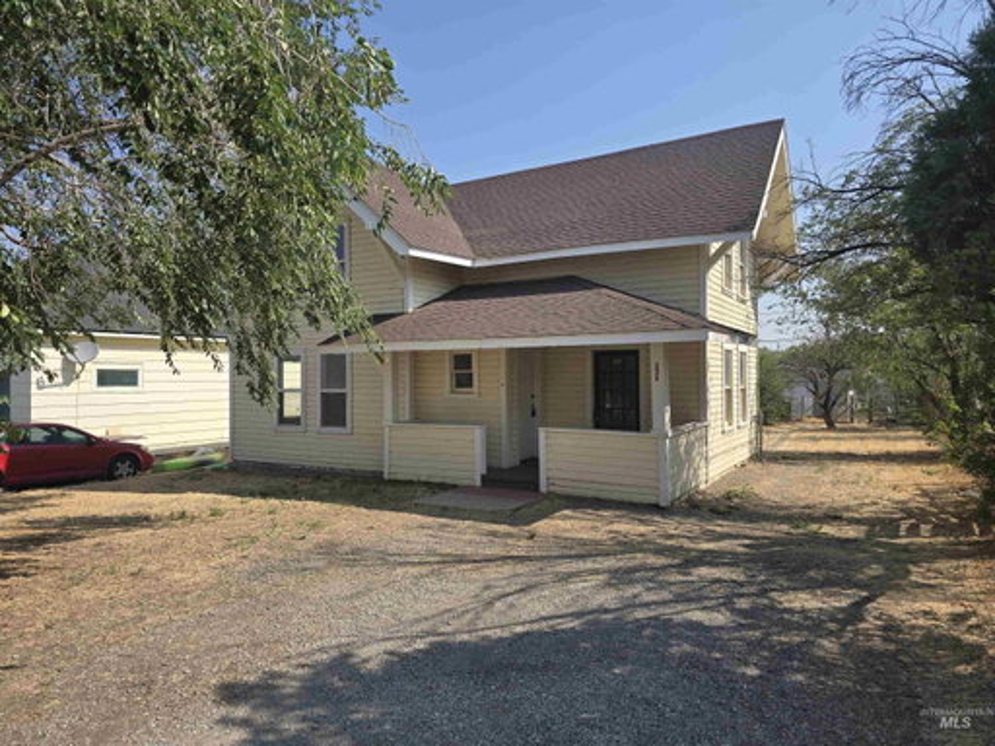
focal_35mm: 23
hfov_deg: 73.9
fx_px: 661
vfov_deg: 58.9
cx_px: 498
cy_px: 373
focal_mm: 6.3
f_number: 1.7
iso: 12
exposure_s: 1/675
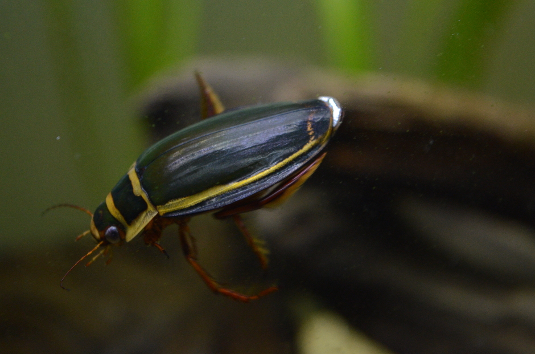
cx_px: 268
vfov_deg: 16.5
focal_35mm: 82
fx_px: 1224
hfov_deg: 24.7
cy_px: 177
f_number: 5.6
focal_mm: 55
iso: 2000
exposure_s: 1/200
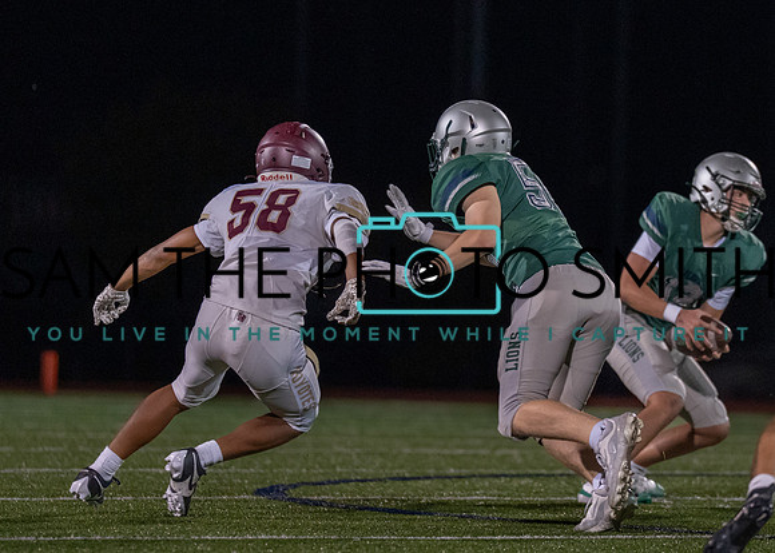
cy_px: 220
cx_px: 581
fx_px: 8894
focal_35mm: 404
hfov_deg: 5.0
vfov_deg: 3.6
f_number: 2.8
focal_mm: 200
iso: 3200
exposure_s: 1/1000
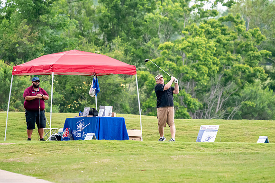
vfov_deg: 2.4
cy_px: 92
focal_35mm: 585
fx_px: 4470
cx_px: 138
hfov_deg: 3.5
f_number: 5.6
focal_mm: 390
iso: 2500
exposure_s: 1/2000
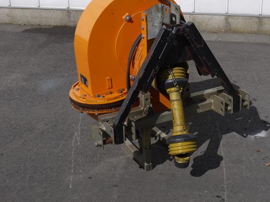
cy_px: 84
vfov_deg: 23.3
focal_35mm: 63
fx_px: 491
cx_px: 155
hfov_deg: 30.7
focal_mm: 25
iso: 100
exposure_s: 1/400
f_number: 11
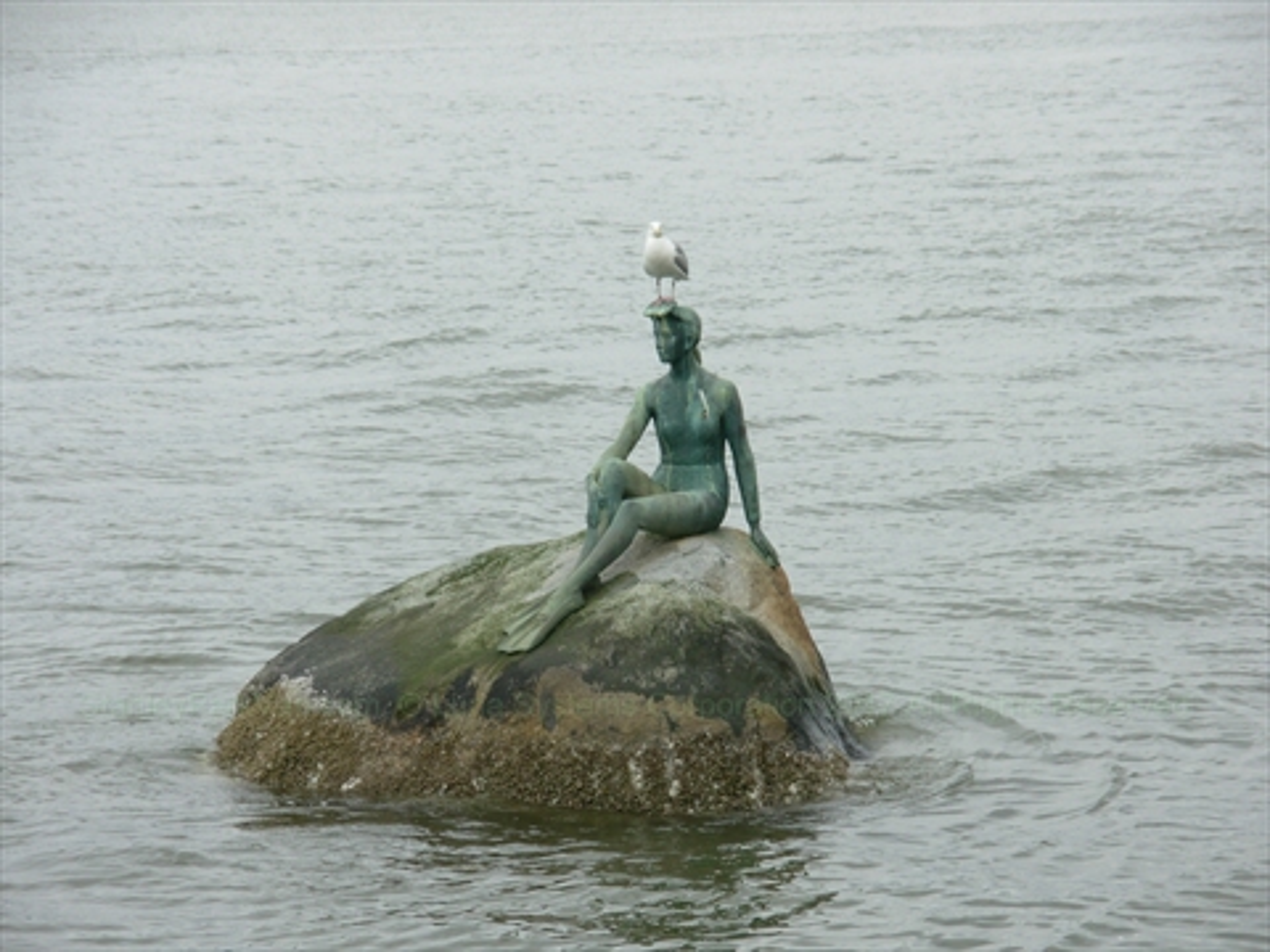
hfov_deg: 12.1
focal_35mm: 163
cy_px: 476
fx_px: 5980
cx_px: 635
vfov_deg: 9.1
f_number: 4.8
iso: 50
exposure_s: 1/342
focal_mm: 27
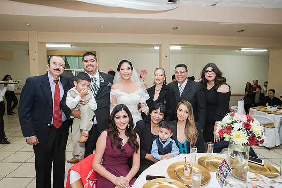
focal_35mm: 20
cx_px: 141
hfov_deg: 84.0
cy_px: 94
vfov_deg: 62.0
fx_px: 157
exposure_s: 1/100
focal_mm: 20
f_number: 4
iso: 1600
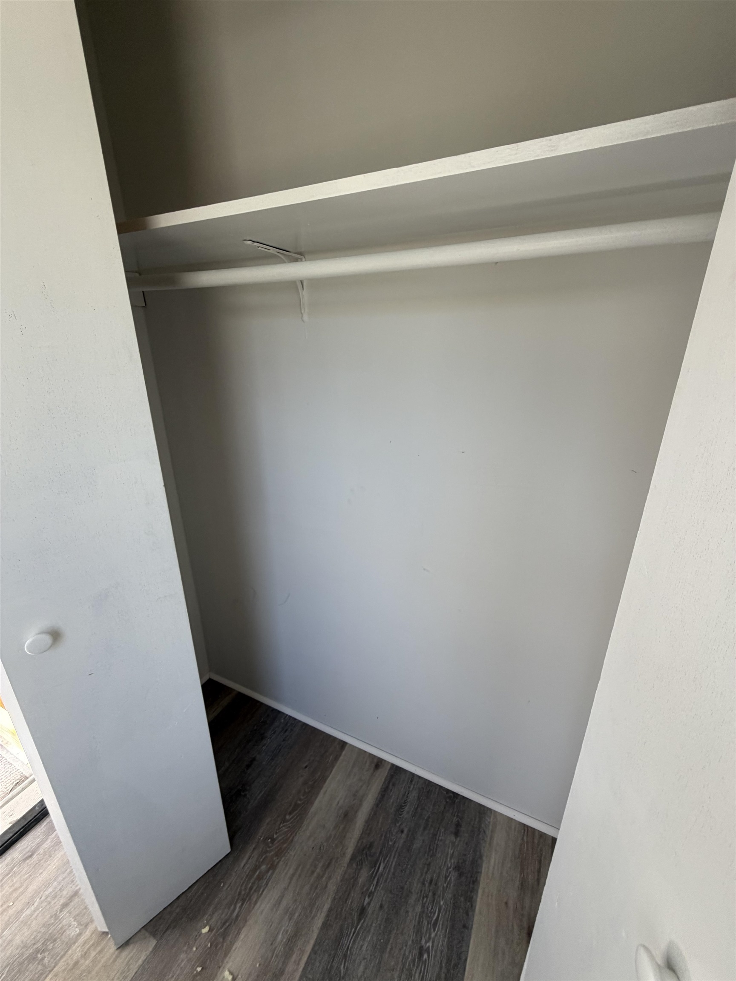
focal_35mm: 14
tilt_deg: -18.3
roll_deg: -1.4
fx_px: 397
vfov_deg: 102.1
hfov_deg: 85.7
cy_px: 490
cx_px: 368
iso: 100
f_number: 2.2
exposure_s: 1/121
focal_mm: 2.22
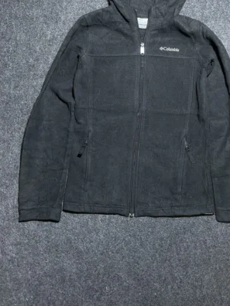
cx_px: 144
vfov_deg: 51.9
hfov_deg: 40.4
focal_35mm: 35
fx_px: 310
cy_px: 110
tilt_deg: -58.8
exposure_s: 1/50
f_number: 1.6
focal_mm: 4.2
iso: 200
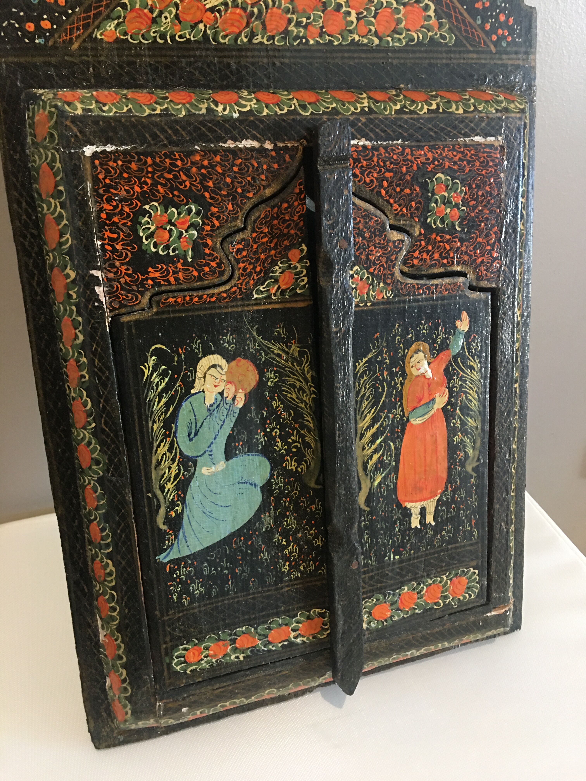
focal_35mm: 29
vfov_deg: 61.7
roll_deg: -3.8
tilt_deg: -31.9
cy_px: 390
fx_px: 655
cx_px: 293
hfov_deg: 48.2
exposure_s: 1/10
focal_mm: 4.15
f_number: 2.2
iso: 100
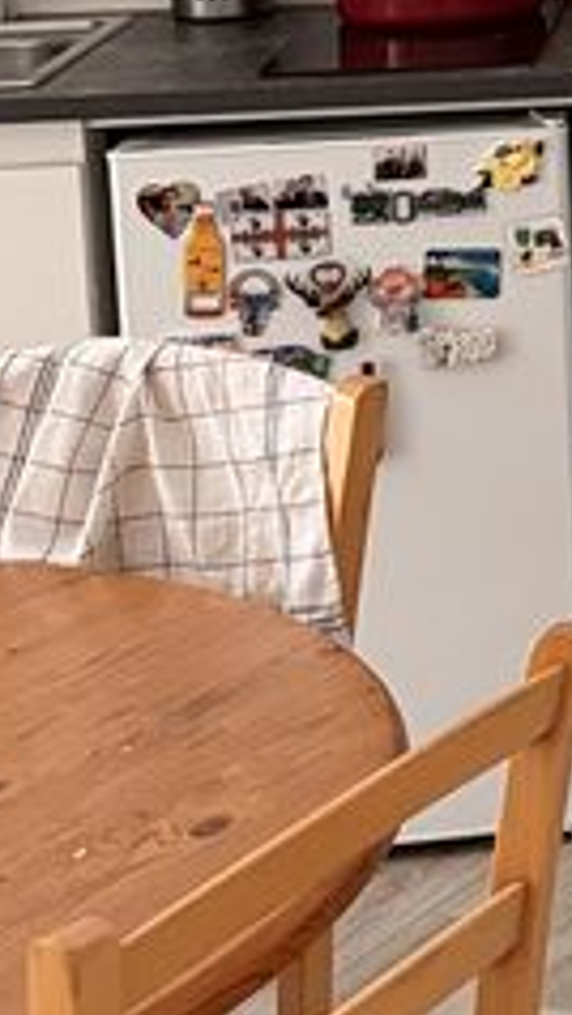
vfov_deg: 18.7
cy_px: -119
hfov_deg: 9.3
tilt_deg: -7.5
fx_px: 2964
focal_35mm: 110
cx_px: 1550
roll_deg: -0.5
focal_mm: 6.76
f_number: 1.78
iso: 800
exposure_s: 1/55
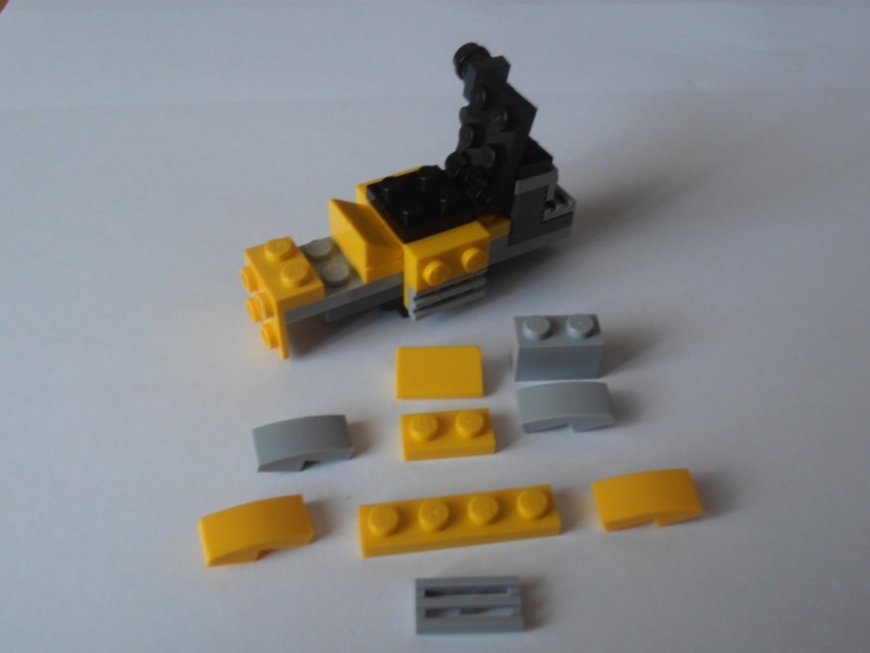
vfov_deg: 38.7
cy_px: 326
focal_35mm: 37
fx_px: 930
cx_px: 435
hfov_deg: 50.1
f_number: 3.9
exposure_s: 1/8
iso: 125
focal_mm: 6.61
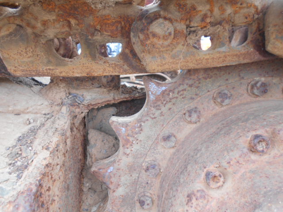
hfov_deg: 67.3
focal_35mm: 26
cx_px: 142
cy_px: 106
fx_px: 213
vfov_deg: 53.1
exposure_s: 1/30
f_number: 3.2
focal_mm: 4.6
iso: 80
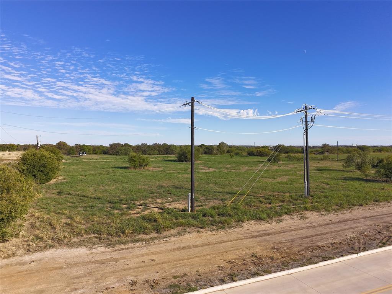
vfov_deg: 56.8
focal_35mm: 24
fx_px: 272
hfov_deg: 71.6
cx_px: 196
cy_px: 147
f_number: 2.8
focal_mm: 4.55
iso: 100
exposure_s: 1/800
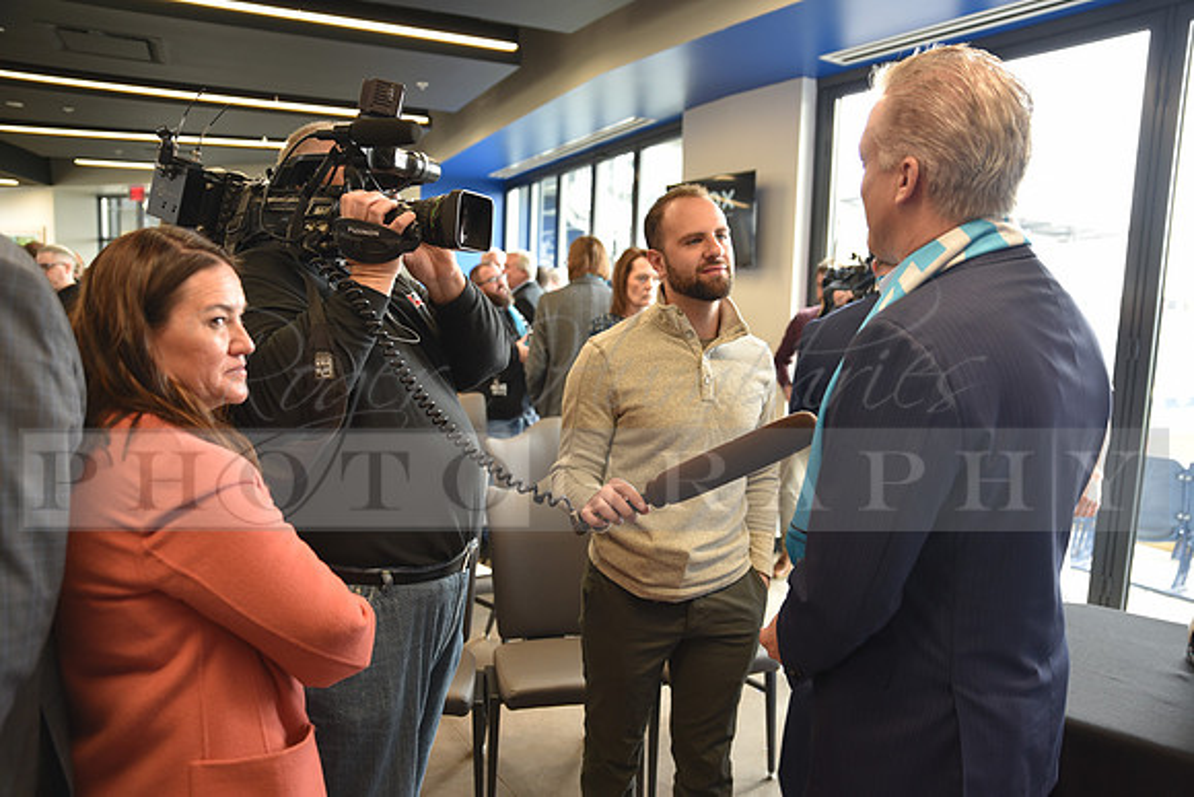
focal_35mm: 26
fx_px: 862
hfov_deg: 69.4
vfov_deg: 49.6
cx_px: 597
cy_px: 398
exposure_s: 1/50
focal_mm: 26
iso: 400
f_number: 2.8
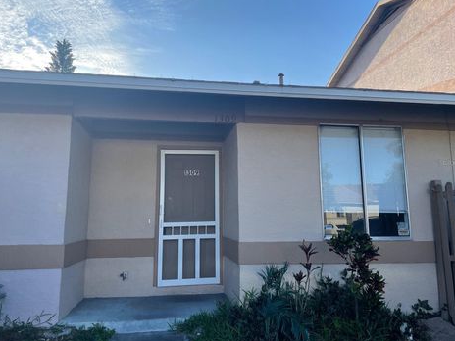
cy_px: 162
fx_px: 368
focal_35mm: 28
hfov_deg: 63.4
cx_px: 224
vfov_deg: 49.7
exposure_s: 1/1770
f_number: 1.6
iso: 32
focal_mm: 4.2
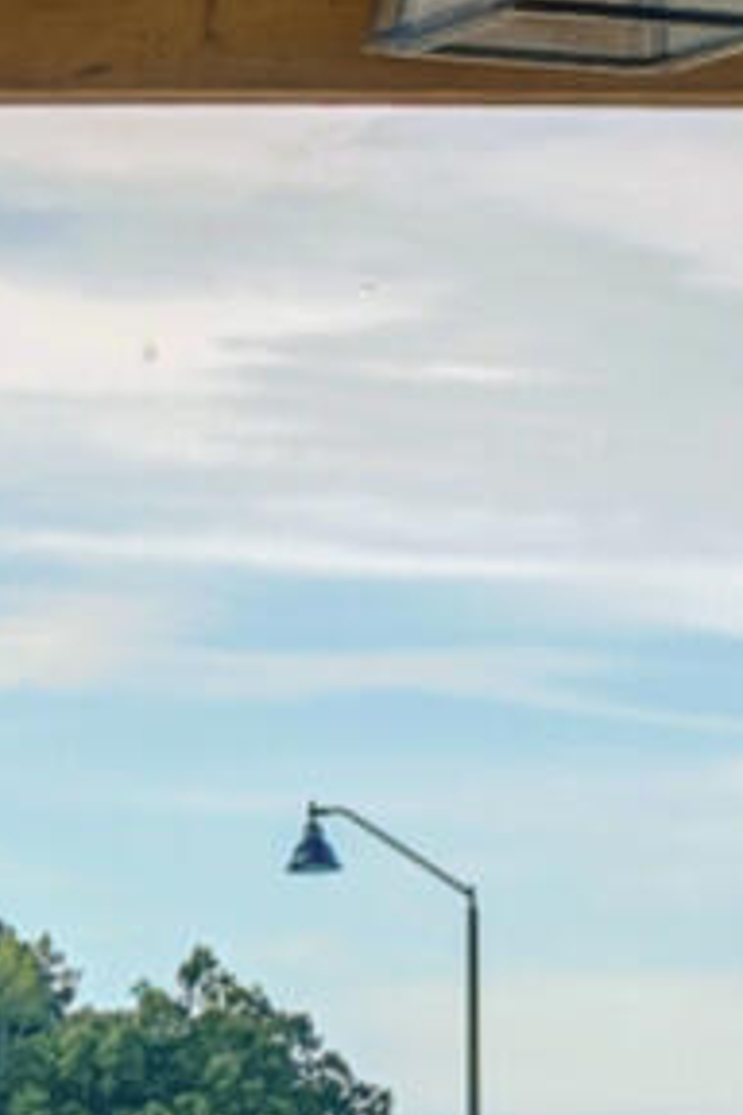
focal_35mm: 240
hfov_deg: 5.7
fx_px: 7429
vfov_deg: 8.4
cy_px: 1489
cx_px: 468
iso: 250
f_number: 9
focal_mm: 23
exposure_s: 1/30
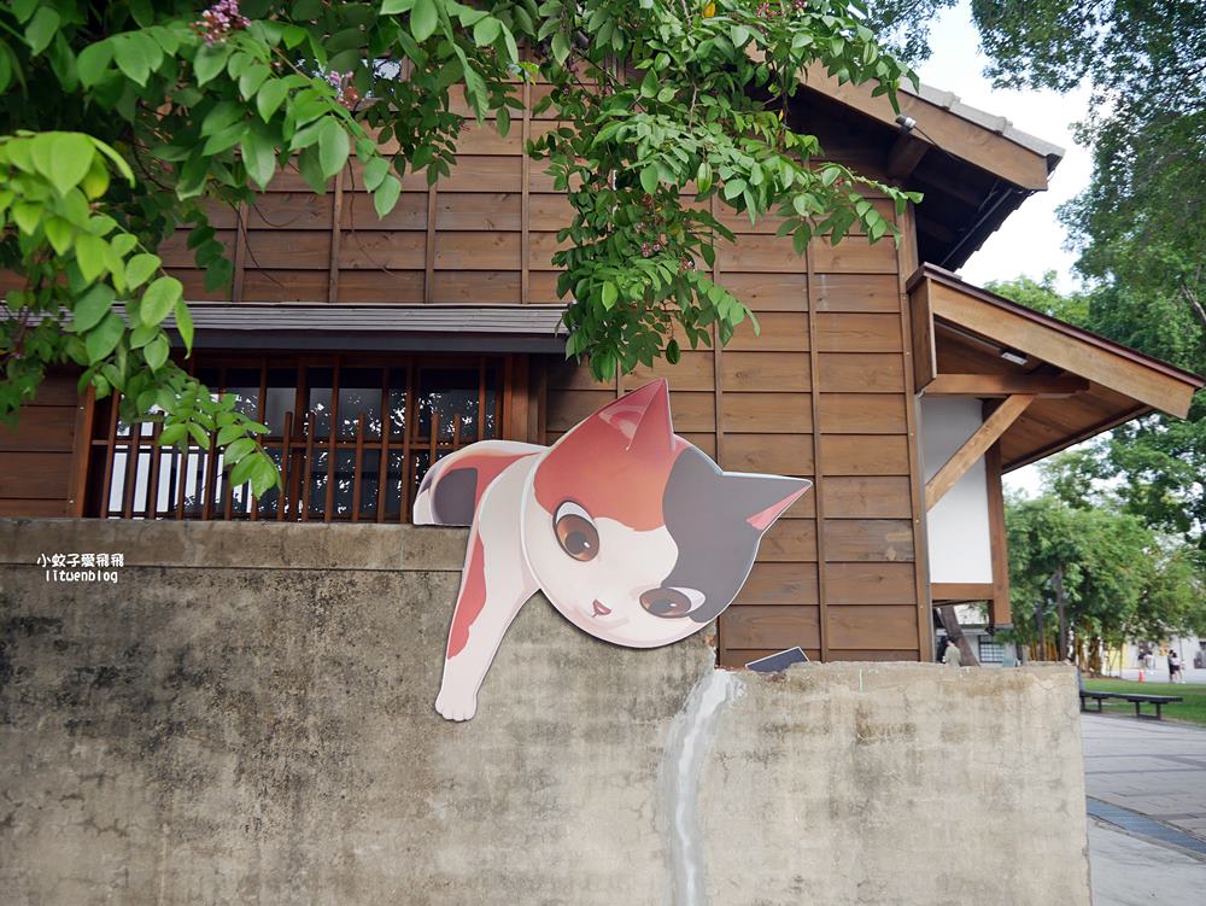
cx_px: 603
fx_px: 976
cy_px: 453
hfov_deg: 63.4
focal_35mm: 28
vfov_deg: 49.8
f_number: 3.5
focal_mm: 14
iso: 200
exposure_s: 1/200
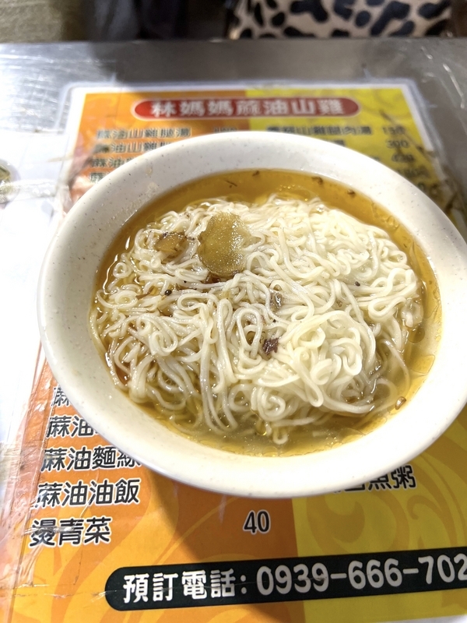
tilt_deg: -57.2
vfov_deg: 67.3
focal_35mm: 26
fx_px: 468
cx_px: 234
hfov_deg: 53.1
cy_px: 312
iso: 100
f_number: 1.5
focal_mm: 5.7
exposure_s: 1/120
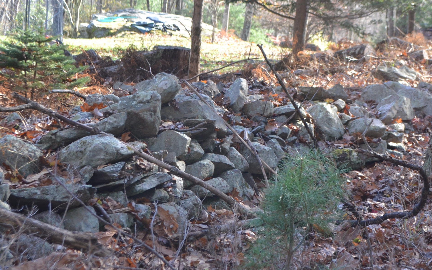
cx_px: 311
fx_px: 998
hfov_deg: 24.2
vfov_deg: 15.4
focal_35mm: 85
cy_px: 94
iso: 400
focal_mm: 35
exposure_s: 1/100
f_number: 5
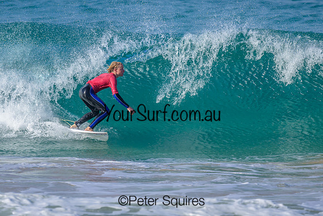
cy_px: 79
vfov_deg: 1.3
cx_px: 143
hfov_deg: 1.9
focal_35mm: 1098
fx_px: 9857
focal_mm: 800
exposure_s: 1/2000
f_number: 6.3
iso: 450
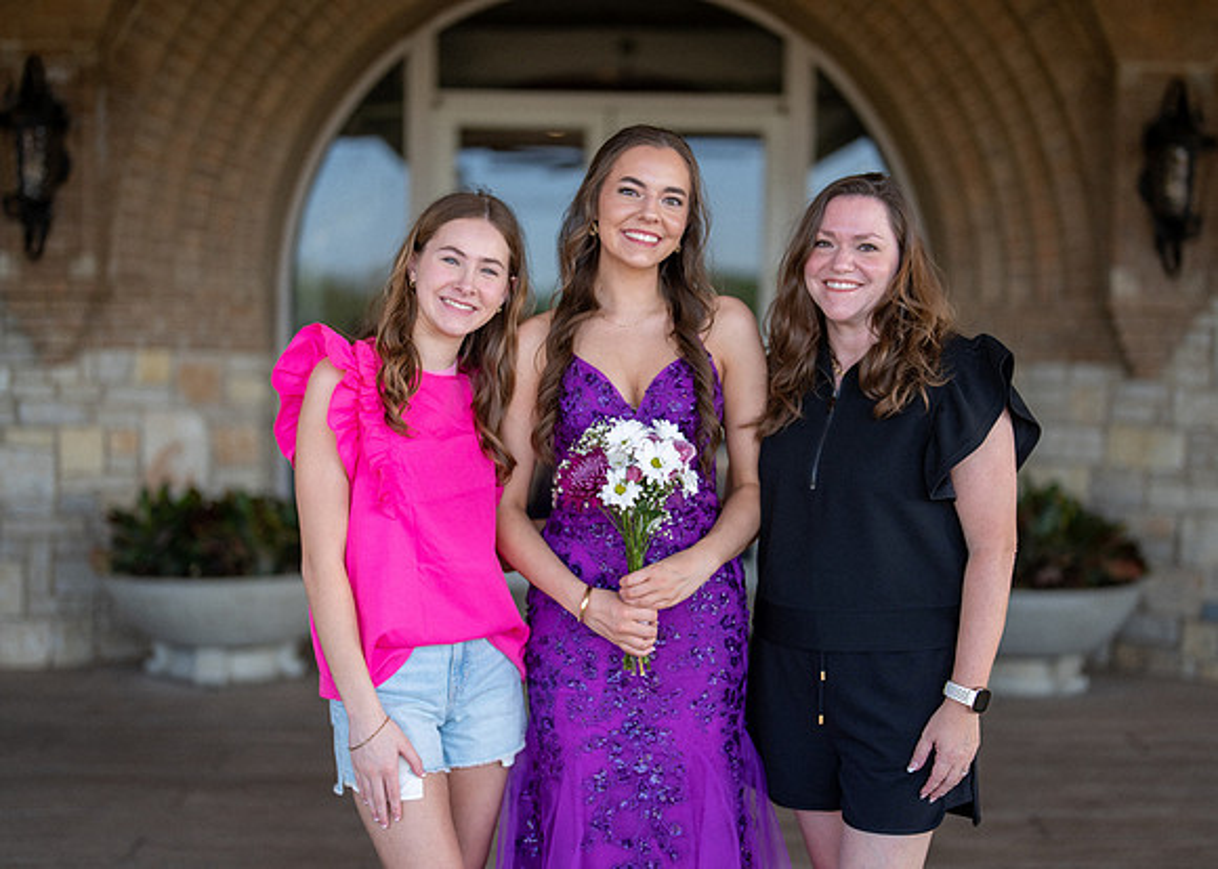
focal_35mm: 56
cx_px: 661
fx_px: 1943
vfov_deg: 25.2
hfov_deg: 34.8
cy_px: 430
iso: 160
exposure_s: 1/1600
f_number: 1.2
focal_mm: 50
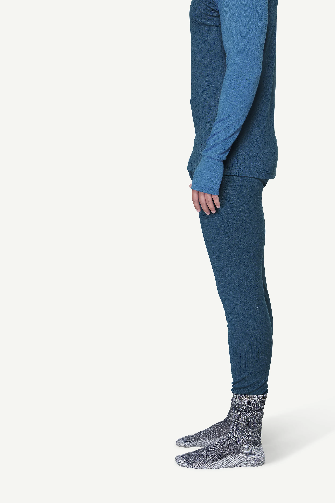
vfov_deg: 19.0
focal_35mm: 107
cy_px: 137
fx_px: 1493
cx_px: 227
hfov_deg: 12.8
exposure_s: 1/50
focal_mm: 70
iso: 100
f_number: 5.6
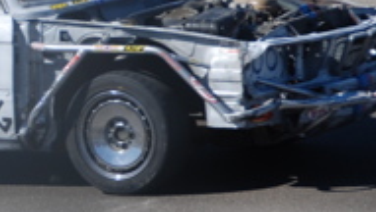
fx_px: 4989
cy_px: 29
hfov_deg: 4.3
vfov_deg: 2.4
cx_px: -237
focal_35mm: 500
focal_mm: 95
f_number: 5.6
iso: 110
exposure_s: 1/500
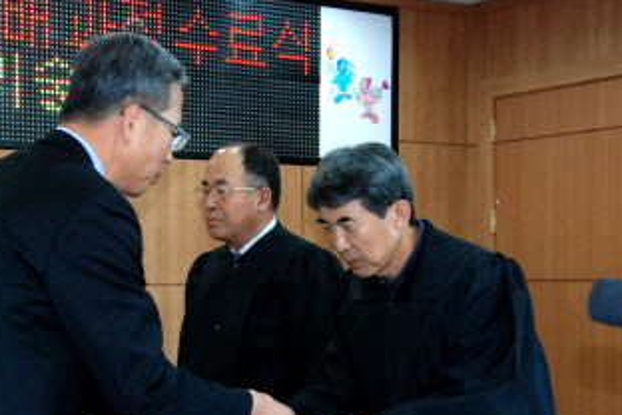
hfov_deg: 28.8
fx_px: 1206
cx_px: 229
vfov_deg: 19.4
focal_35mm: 70
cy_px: 297
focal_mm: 29
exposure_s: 1/60
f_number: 5
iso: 800
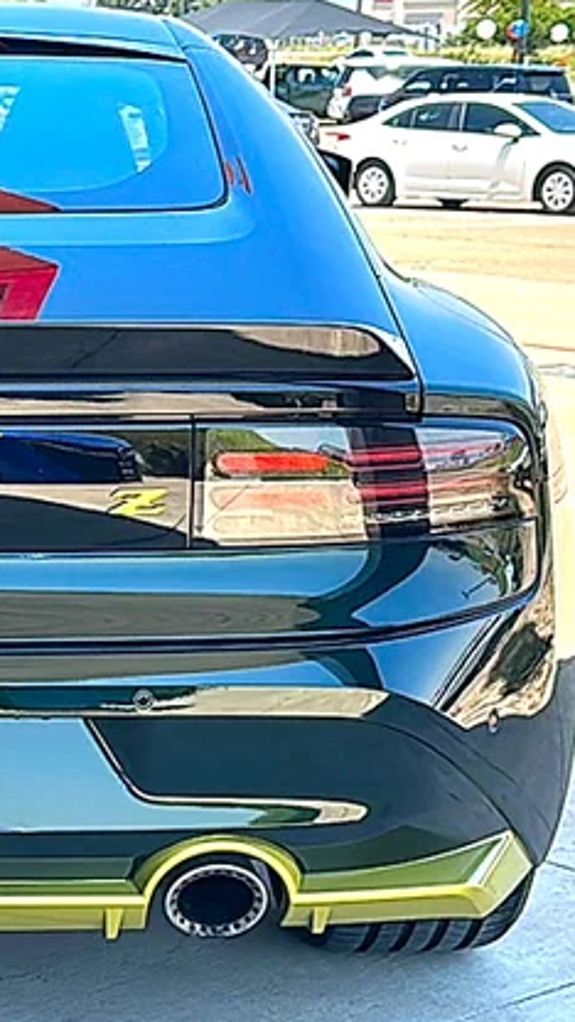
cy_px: 510
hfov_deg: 15.0
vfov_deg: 27.5
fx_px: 2087
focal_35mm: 77
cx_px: -177
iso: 100
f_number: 1.78
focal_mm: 6.86
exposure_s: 1/1592
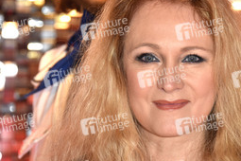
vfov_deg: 5.2
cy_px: 100
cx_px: 174
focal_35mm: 265
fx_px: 1774
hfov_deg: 7.8
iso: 1000
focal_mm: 150
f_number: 5.6
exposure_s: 1/160
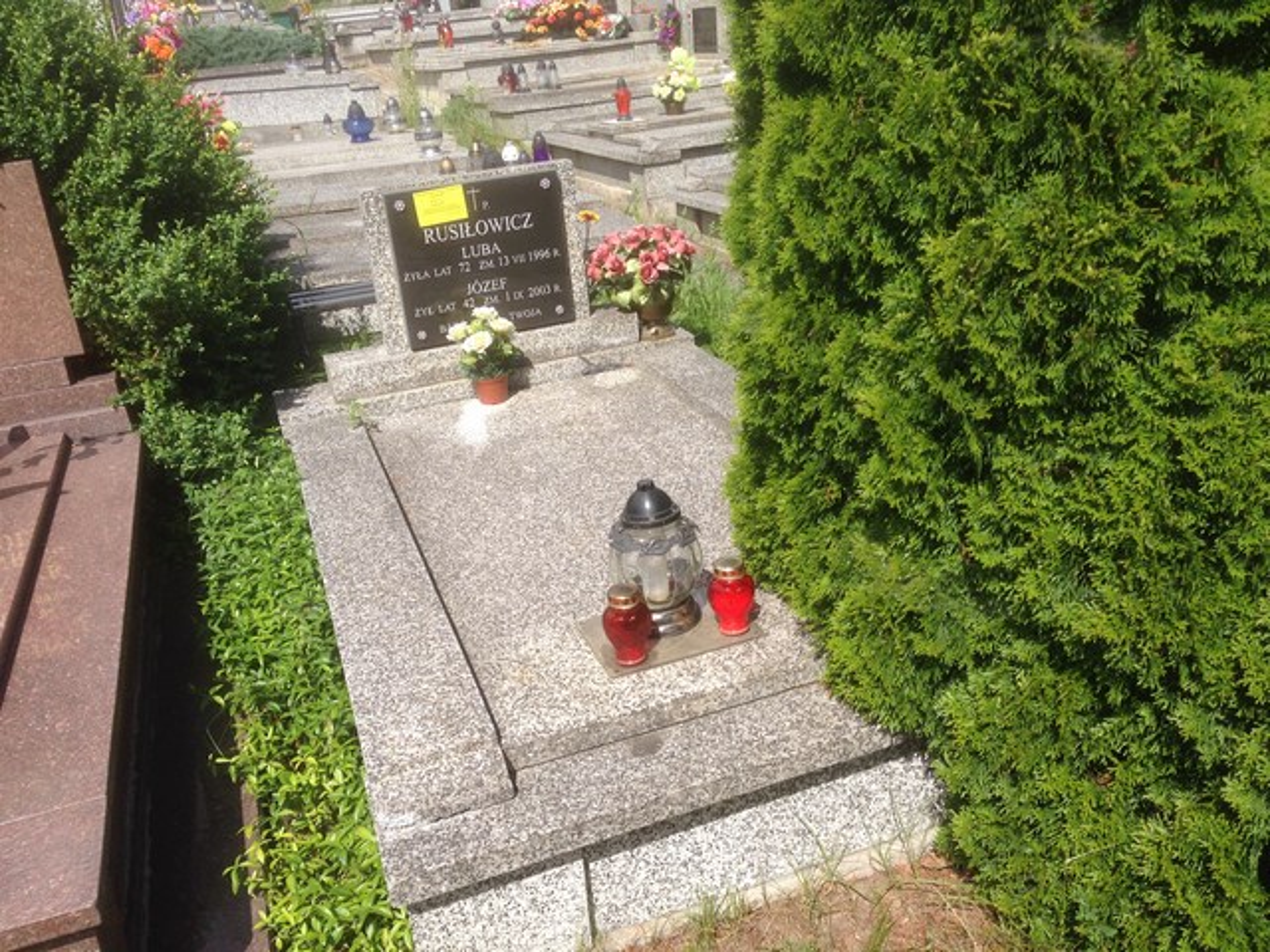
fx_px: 1211
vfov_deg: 42.9
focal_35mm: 33
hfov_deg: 55.4
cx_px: 635
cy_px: 476
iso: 50
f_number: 2.4
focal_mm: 4.12
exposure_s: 1/1642
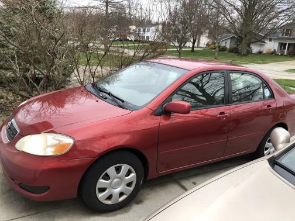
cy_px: 110
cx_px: 148
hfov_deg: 63.4
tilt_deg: -15.5
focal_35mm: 28
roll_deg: -3.9
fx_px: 239
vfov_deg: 49.7
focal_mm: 4
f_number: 1.8
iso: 20
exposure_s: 1/126
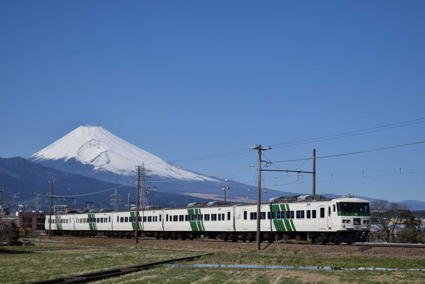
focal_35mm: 82
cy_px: 142
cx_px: 212
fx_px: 975
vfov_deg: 16.6
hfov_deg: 24.6
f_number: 7.1
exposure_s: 1/1250
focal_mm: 55
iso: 100
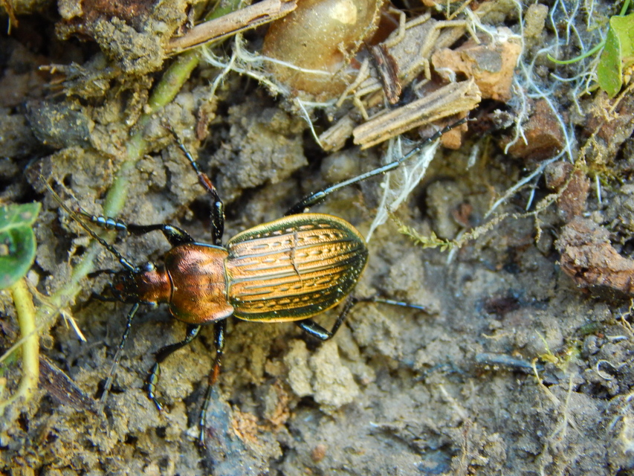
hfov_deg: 14.0
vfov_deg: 10.5
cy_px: 238
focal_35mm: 141
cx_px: 317
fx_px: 2583
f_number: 4.9
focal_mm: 25.3
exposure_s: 1/15
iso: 400
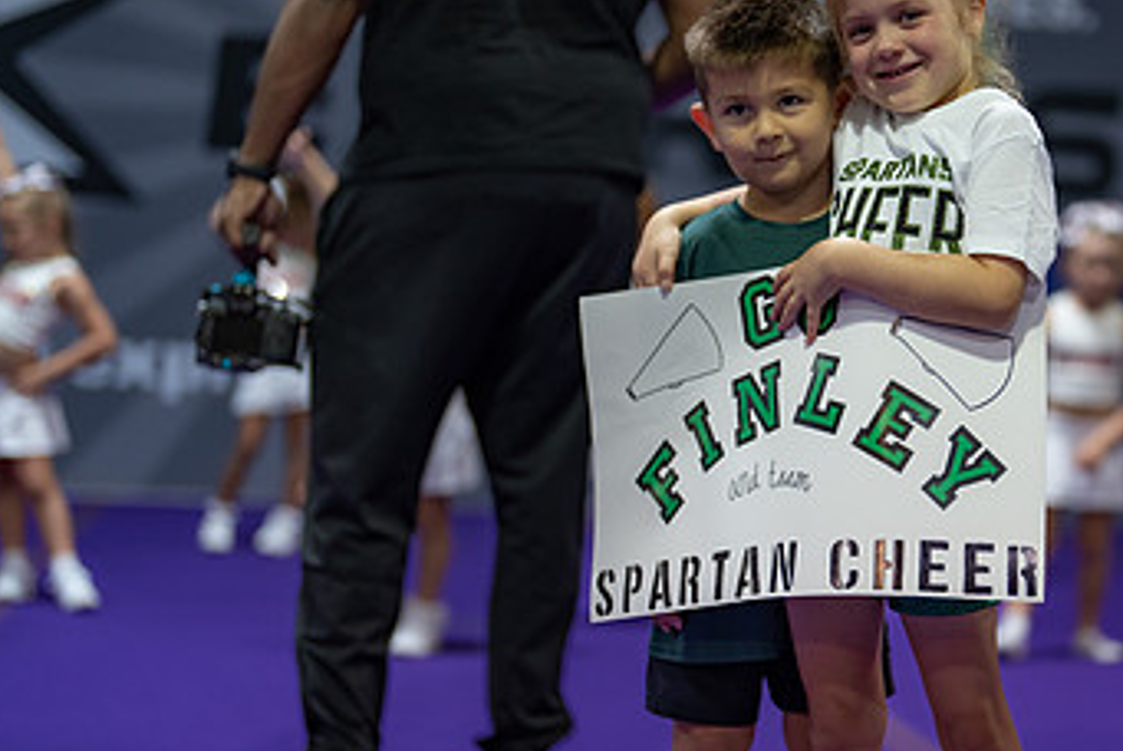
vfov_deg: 16.1
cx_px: 879
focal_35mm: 85
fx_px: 2654
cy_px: 407
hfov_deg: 23.6
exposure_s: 1/320
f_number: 1.2
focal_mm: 50
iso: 500
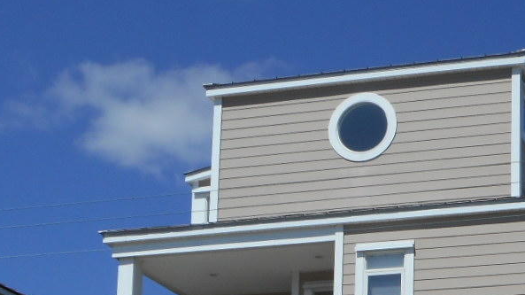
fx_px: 1392
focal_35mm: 100
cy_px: 514
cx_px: 542
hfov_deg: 20.6
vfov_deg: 11.3
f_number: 4.2
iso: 80
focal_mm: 6
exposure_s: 1/1000
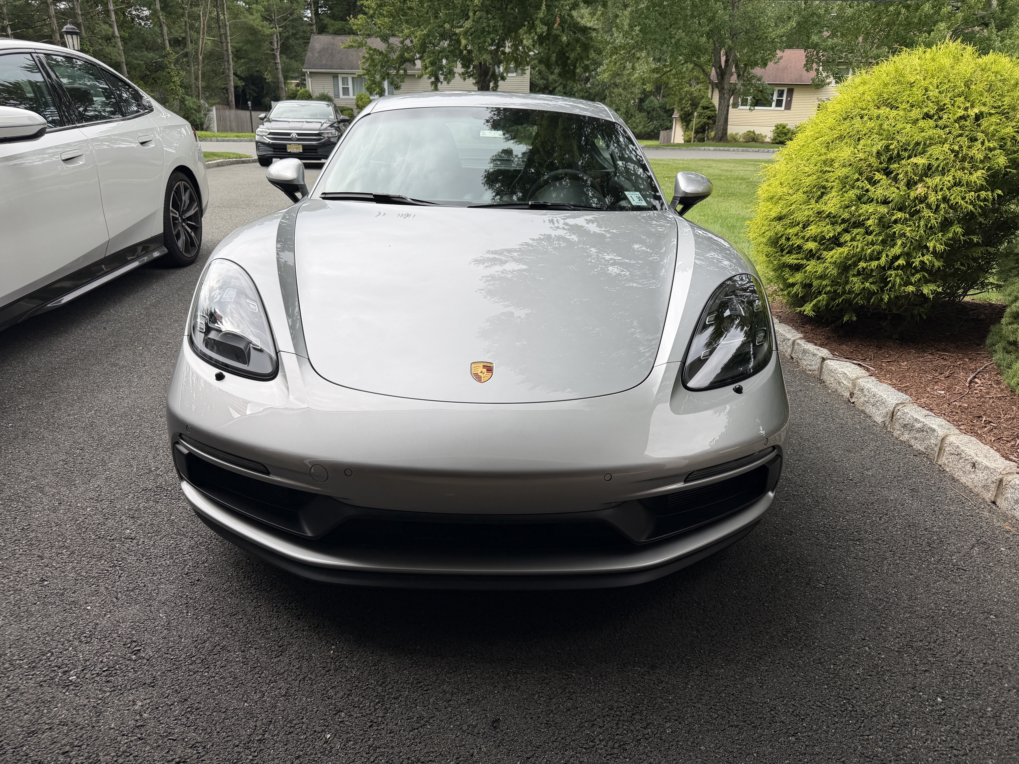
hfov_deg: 71.6
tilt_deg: -22.5
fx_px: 706
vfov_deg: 56.8
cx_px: 510
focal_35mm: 24
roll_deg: -1.4
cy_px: 382
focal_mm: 6.76
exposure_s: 1/1292
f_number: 1.78
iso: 80
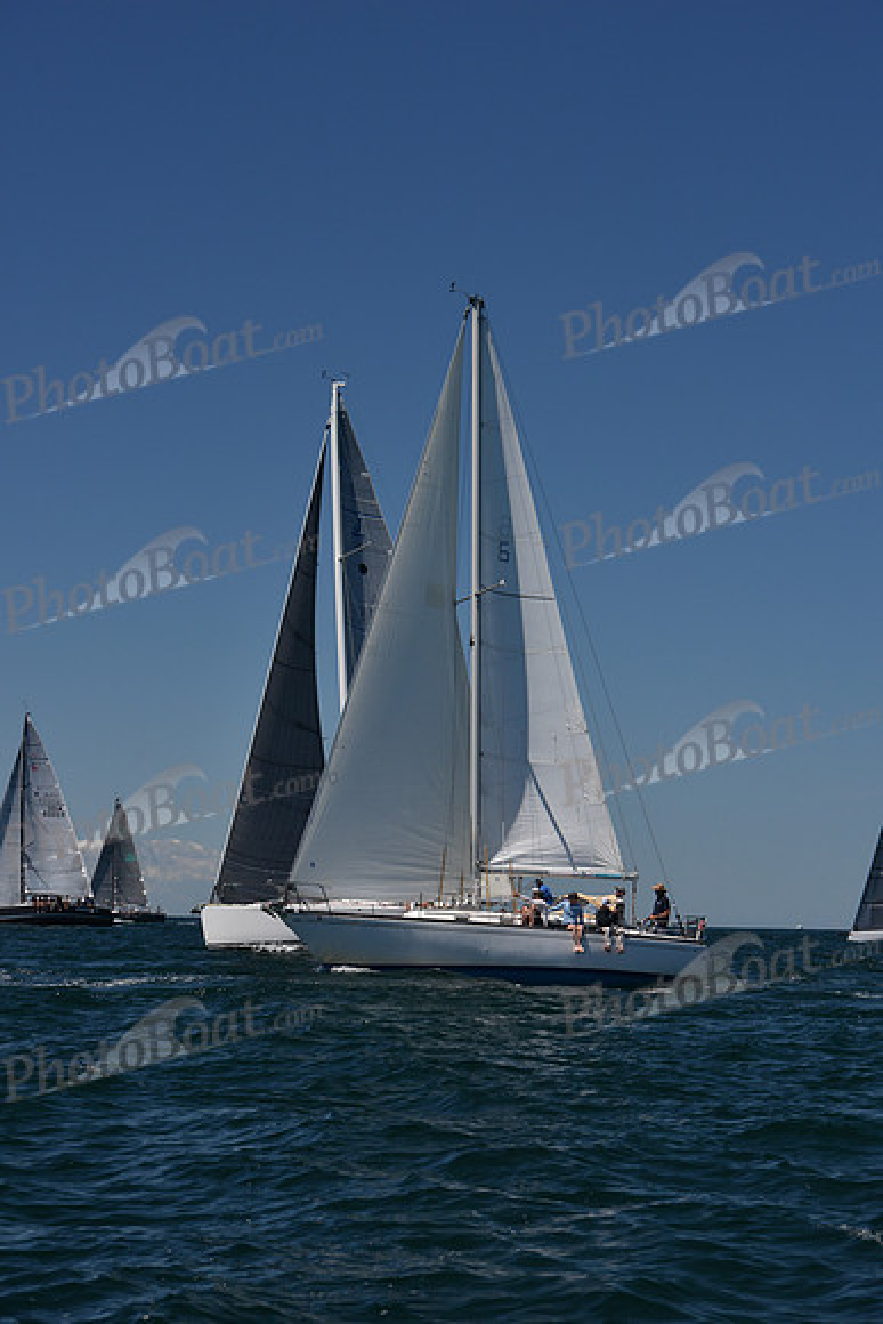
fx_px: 3015
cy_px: 662
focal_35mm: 82
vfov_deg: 24.8
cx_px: 442
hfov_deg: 16.7
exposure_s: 1/800
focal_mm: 82
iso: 250
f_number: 8
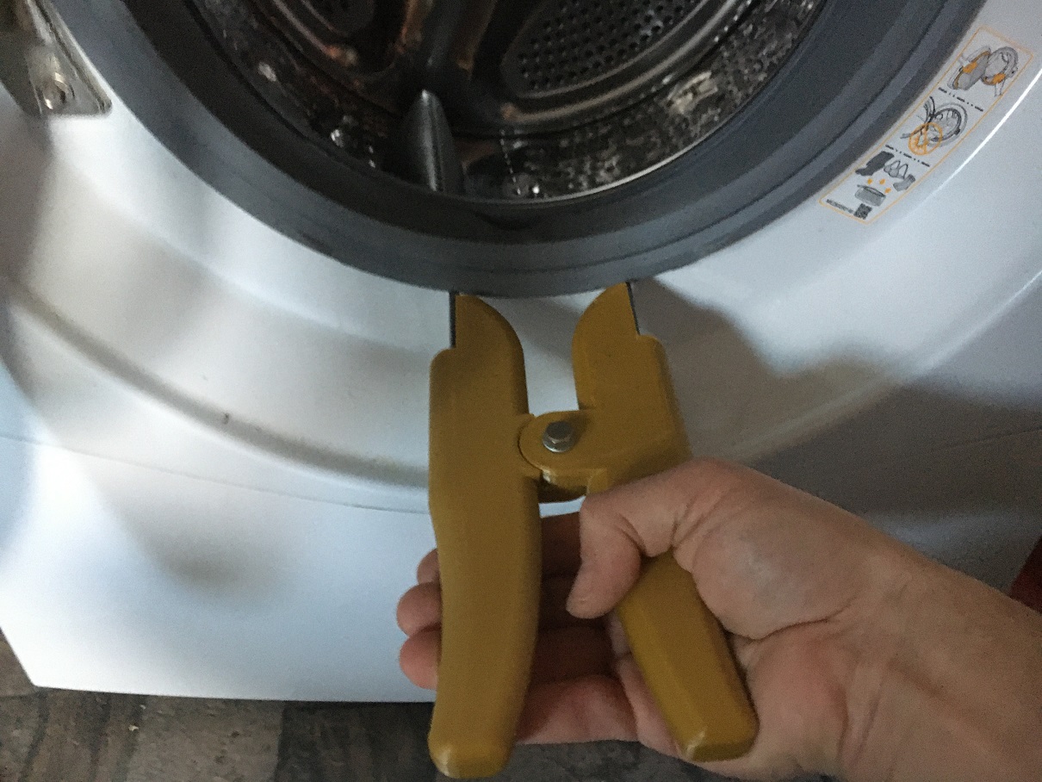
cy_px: 391
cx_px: 521
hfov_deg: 61.6
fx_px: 873
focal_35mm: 29
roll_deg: -3.6
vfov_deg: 48.2
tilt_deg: -37.0
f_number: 2.2
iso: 320
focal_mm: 4.15
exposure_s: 1/17
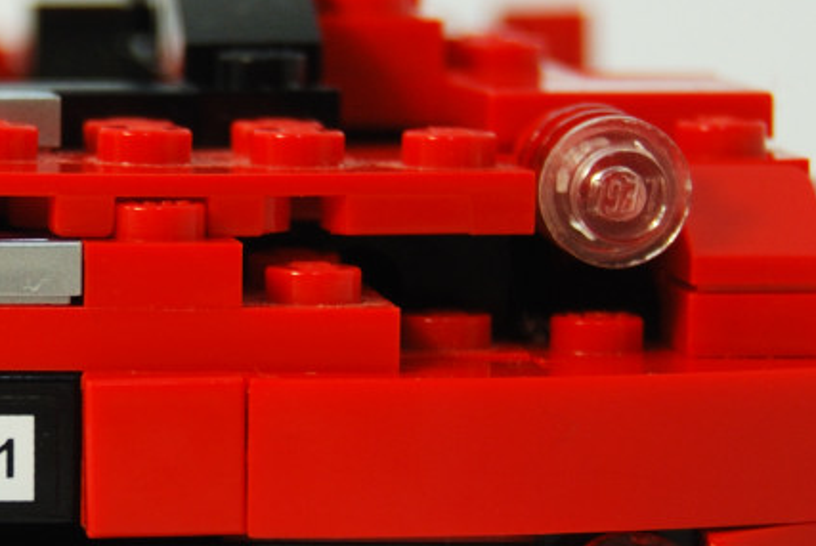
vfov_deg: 6.1
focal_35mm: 225
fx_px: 5107
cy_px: 240
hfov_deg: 9.0
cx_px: -113
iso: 200
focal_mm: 40
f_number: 5
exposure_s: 1/100
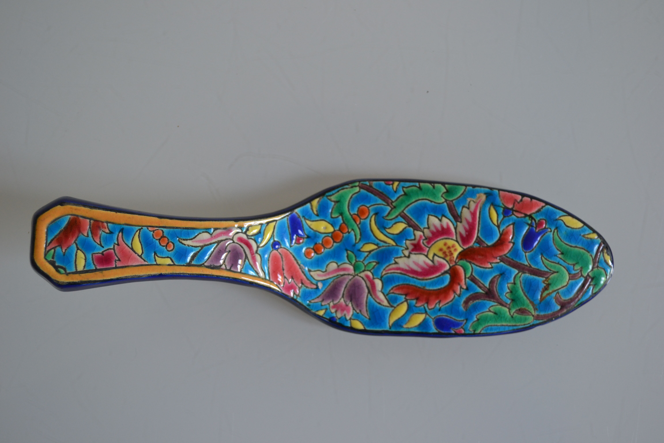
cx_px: 332
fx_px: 885
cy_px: 222
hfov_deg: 41.1
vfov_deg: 28.1
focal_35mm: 48
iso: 400
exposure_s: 1/25
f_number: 4.8
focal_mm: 32
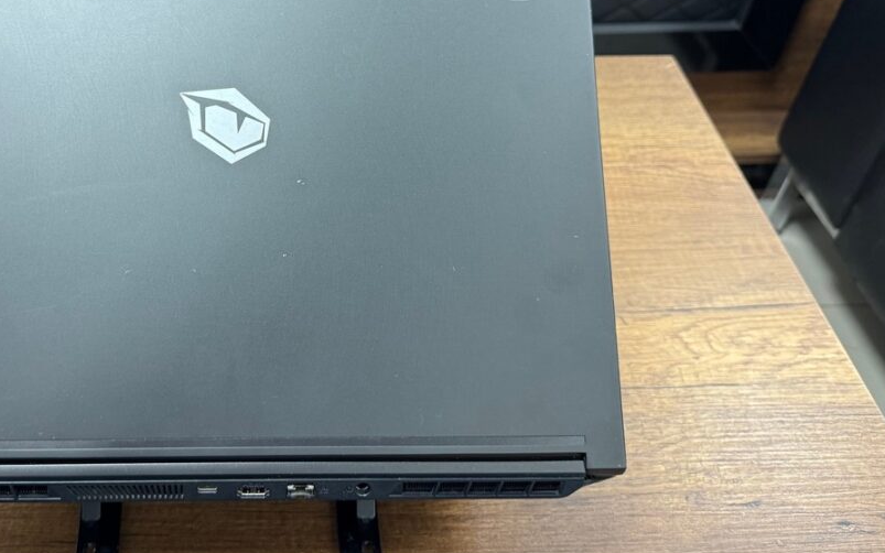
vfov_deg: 32.8
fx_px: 917
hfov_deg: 50.0
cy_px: 127
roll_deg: +0.0
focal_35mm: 38
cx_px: 250
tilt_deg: -40.4
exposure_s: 1/50
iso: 250
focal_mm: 6.76
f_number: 1.78
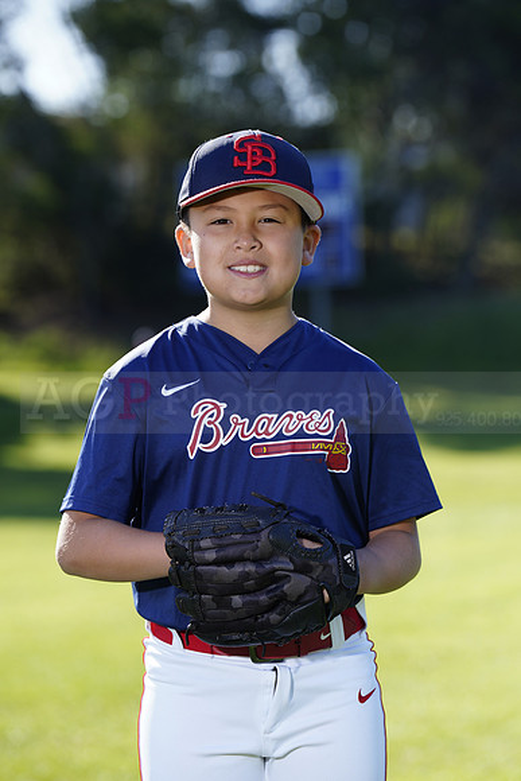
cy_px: 390
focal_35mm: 164
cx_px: 260
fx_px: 3558
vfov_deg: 12.5
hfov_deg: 8.4
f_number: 5
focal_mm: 164
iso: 100
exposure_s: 1/250
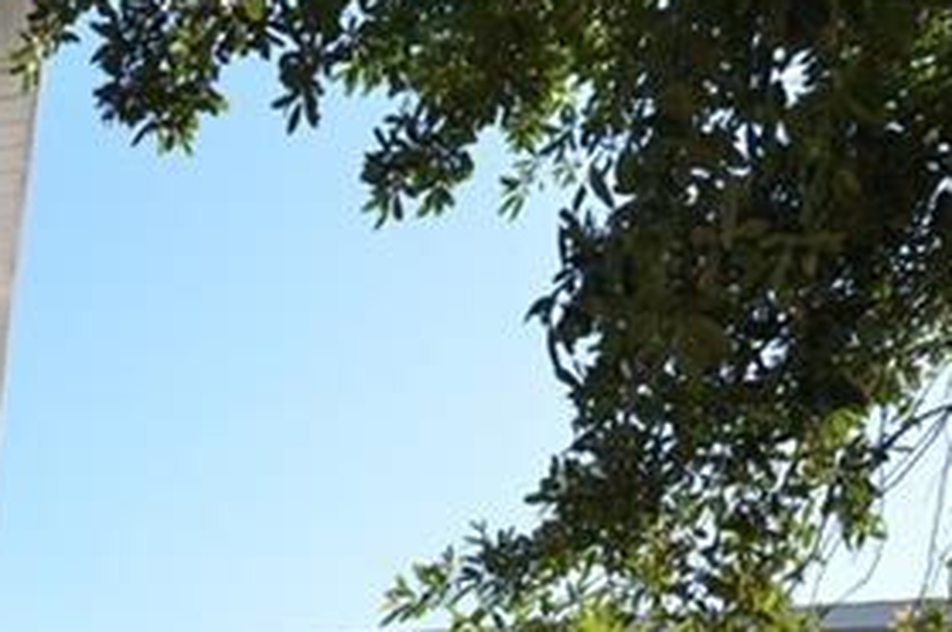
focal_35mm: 66
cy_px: 1112
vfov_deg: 17.1
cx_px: -345
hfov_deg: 25.5
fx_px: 1742
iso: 200
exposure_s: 1/200
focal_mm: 12
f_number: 7.1
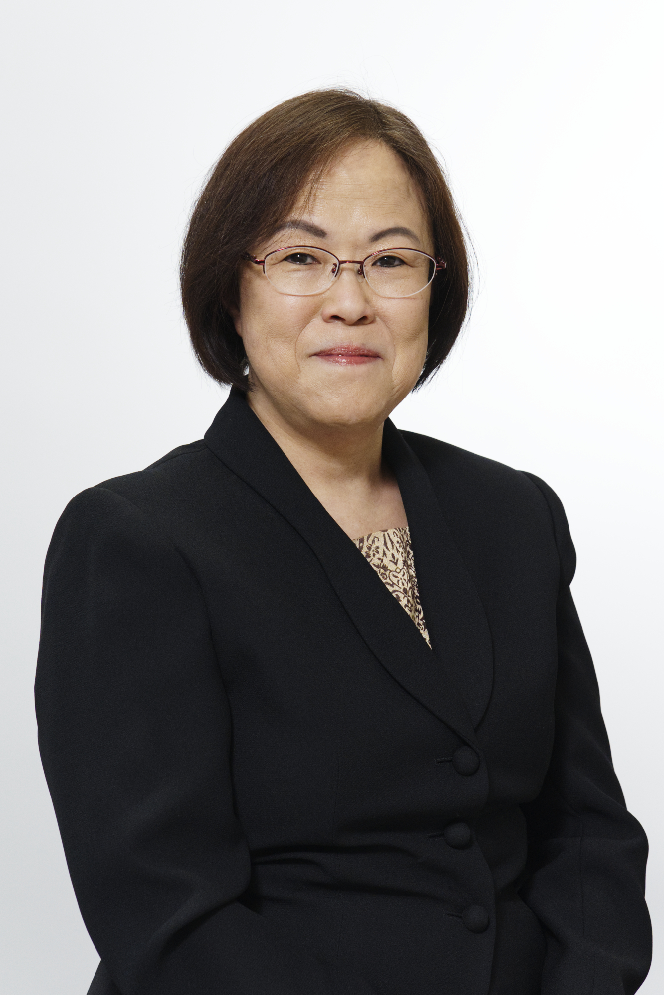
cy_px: 498
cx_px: 332
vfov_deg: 16.1
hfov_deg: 10.8
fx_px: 3510
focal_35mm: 127
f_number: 6.3
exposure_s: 1/125
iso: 500
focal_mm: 85
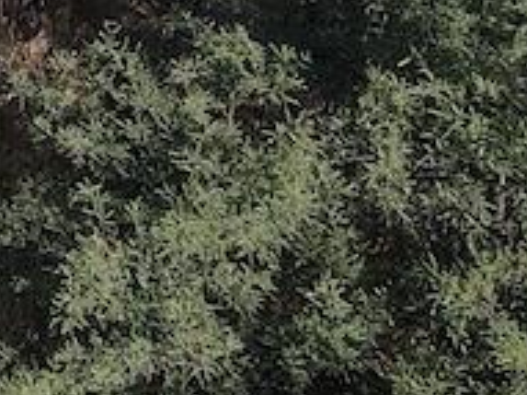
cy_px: -425
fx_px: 2450
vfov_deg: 8.7
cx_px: -709
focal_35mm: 161
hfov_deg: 10.6
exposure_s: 1/40
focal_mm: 4.5
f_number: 2.8
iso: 100
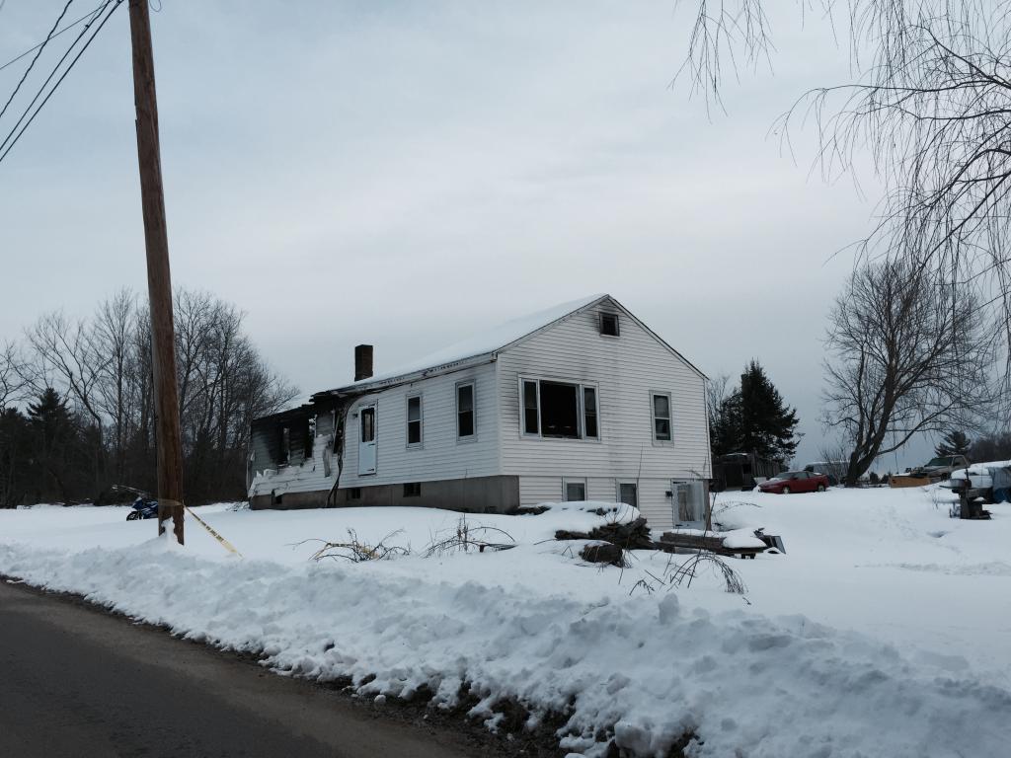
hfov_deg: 61.7
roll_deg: +1.0
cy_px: 379
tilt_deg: +8.6
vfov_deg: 48.2
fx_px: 847
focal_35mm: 29
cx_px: 506
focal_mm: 4.15
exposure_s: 1/807
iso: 32
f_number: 2.2
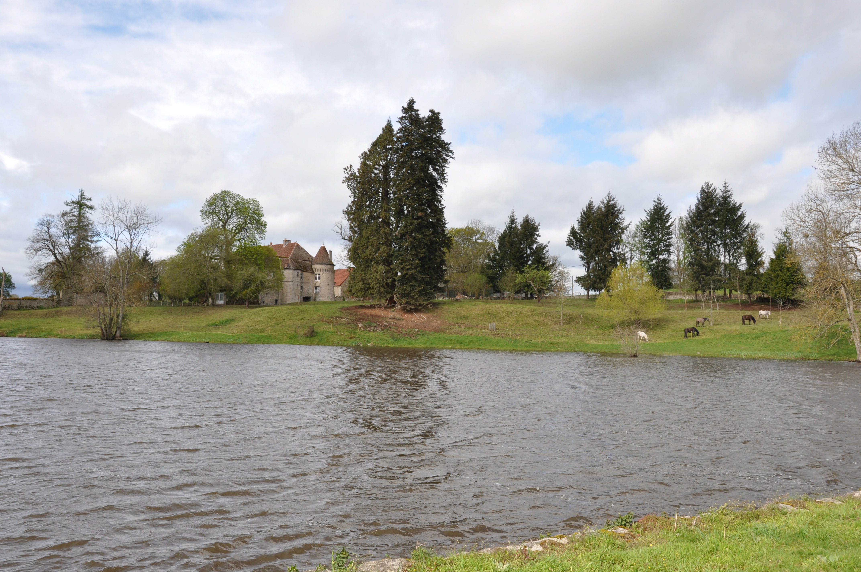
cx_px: 430
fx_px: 788
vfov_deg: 39.9
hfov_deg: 57.3
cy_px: 286
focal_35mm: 33
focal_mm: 22
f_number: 9
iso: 200
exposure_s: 1/320
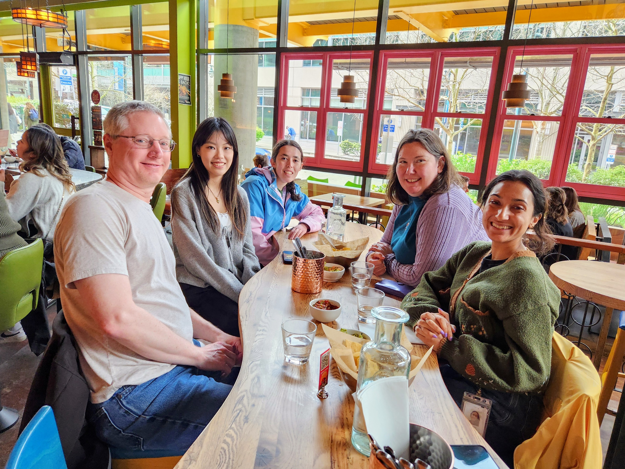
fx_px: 415
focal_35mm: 23
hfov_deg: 73.9
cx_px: 312
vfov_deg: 58.9
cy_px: 234
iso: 200
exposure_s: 1/120
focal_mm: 5.4
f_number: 1.8
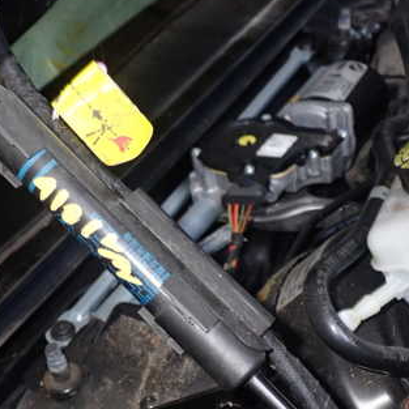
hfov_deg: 27.8
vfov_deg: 28.0
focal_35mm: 61
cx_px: 114
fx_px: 815
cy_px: 274
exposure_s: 1/40
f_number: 7.1
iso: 250
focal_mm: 6.37
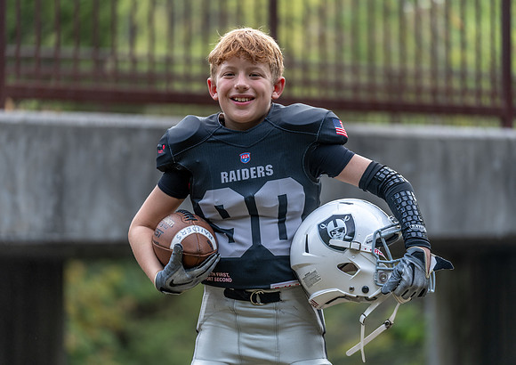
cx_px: 238
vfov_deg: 9.2
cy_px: 179
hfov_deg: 13.0
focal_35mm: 156
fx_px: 2272
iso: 200
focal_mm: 147
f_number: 2.8
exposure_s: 1/320
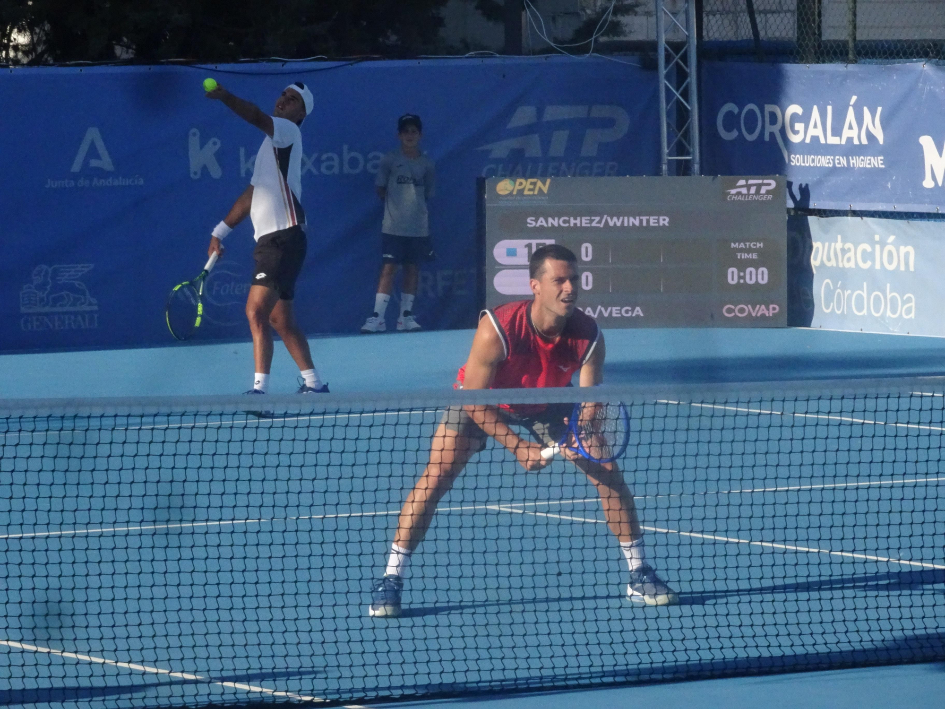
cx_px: 472
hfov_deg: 8.5
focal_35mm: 232
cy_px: 354
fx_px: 6333
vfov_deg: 6.4
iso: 800
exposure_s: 1/1600
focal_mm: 39.66
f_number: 8
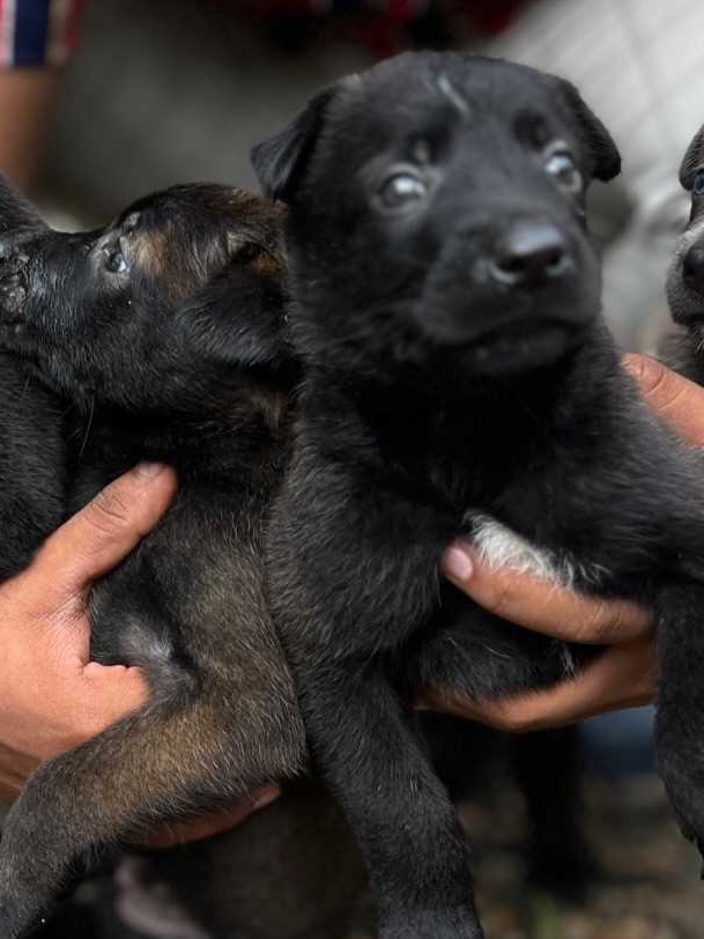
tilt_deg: -22.0
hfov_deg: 35.1
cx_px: 306
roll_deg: -3.6
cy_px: 547
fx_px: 1112
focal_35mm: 41
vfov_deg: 45.6
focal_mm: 5.7
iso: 50
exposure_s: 1/387
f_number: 1.5
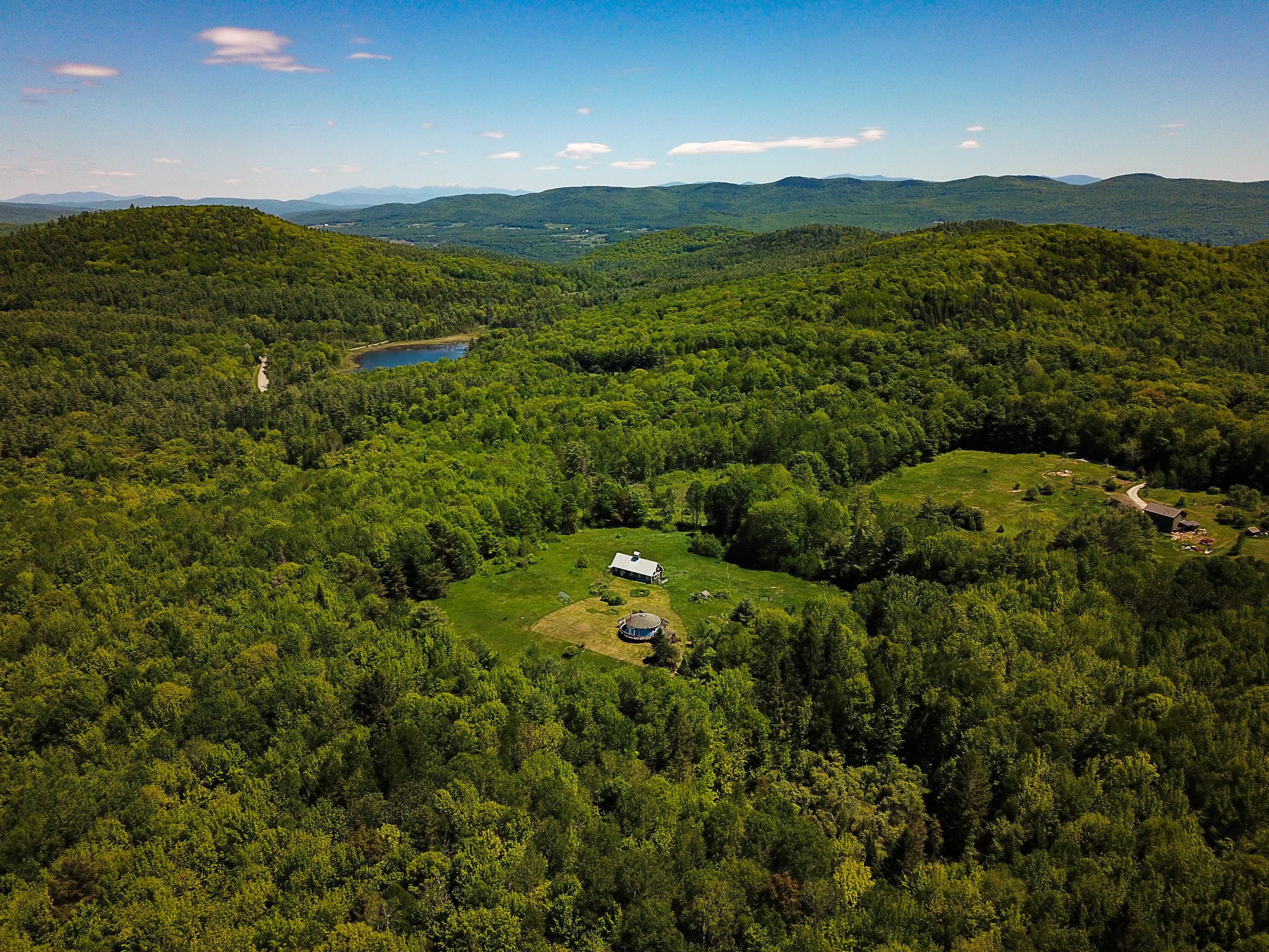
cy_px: 476
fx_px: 953
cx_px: 634
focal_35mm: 26
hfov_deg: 67.3
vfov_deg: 53.1
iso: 100
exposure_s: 1/2200
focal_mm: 4.73
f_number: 2.2
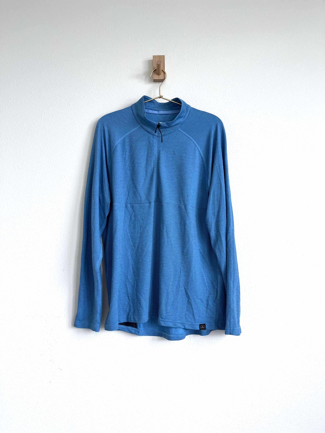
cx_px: 162
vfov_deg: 67.3
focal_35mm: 26
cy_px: 216
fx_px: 325
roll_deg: +0.6
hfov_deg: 53.1
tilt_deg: +1.7
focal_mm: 5.1
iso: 80
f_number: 1.6
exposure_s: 1/121
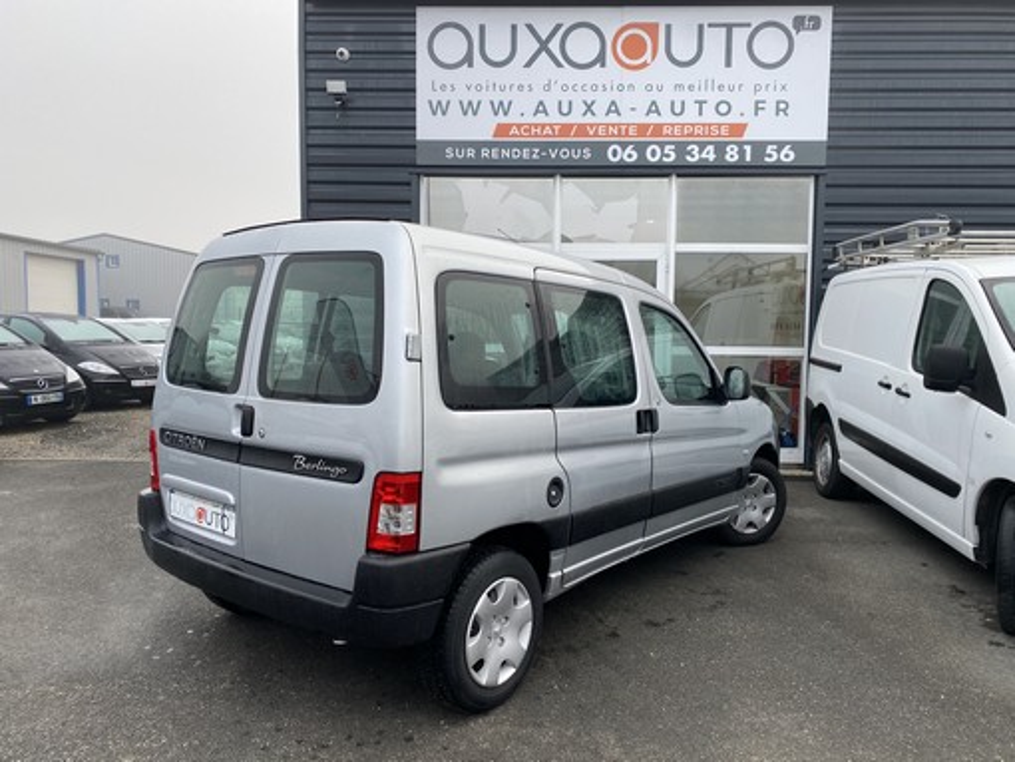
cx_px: 508
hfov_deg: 67.3
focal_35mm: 26
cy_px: 381
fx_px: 763
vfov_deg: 53.1
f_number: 1.8
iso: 32
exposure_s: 1/203
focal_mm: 4.25
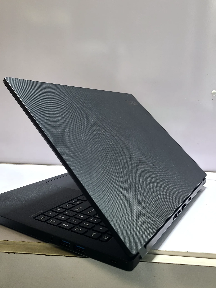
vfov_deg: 56.8
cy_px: 137
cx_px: 91
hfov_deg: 44.0
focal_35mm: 32
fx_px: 266
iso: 100
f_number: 1.8
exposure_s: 1/50
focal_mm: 5.4
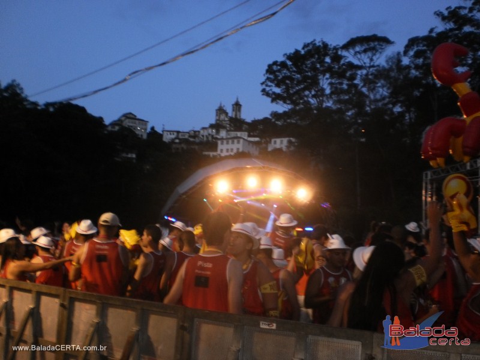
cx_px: 240
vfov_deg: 39.7
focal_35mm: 36
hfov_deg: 51.4
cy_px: 180
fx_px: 499
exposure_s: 1/30
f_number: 3.1
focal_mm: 6.3
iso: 125
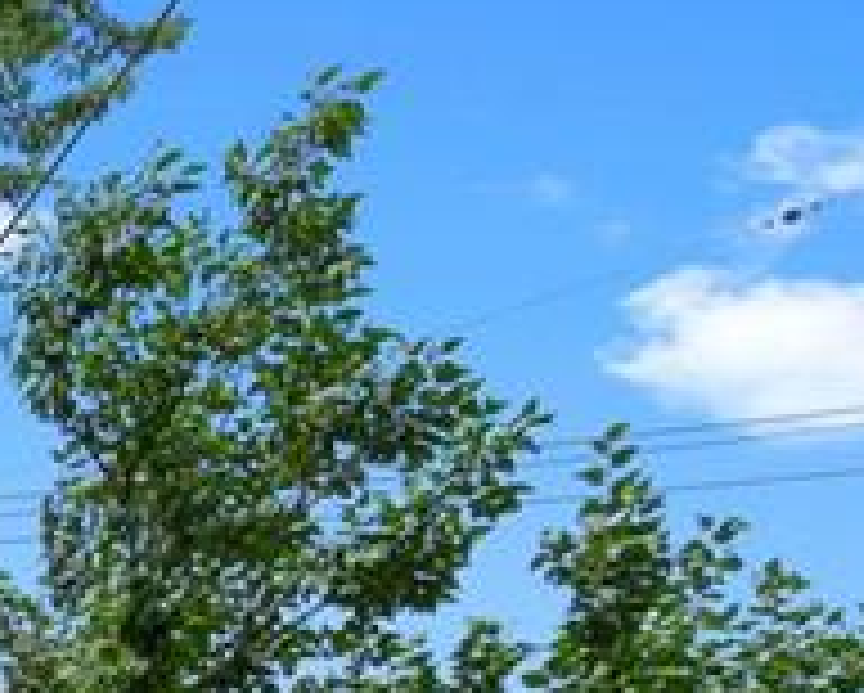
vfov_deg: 15.6
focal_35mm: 85
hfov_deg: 13.9
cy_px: 1231
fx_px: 2176
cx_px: -1314
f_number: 8
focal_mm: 17
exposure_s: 1/800
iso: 400
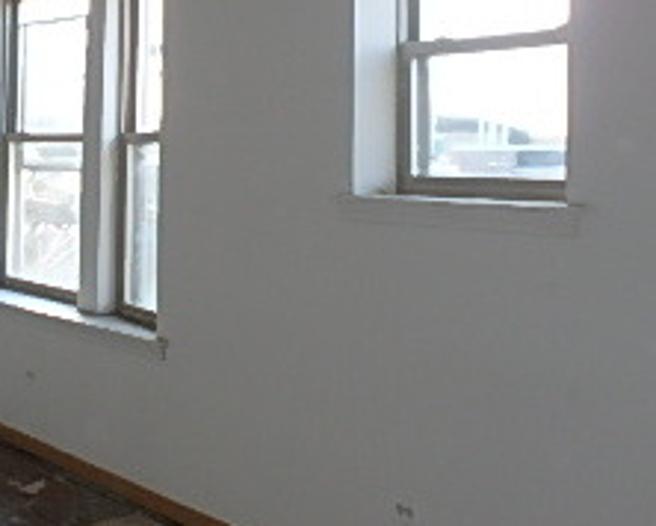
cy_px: 204
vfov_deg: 25.8
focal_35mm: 59
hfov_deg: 31.5
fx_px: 1146
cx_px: 192
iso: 200
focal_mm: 3.7
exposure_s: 1/60
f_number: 3.5
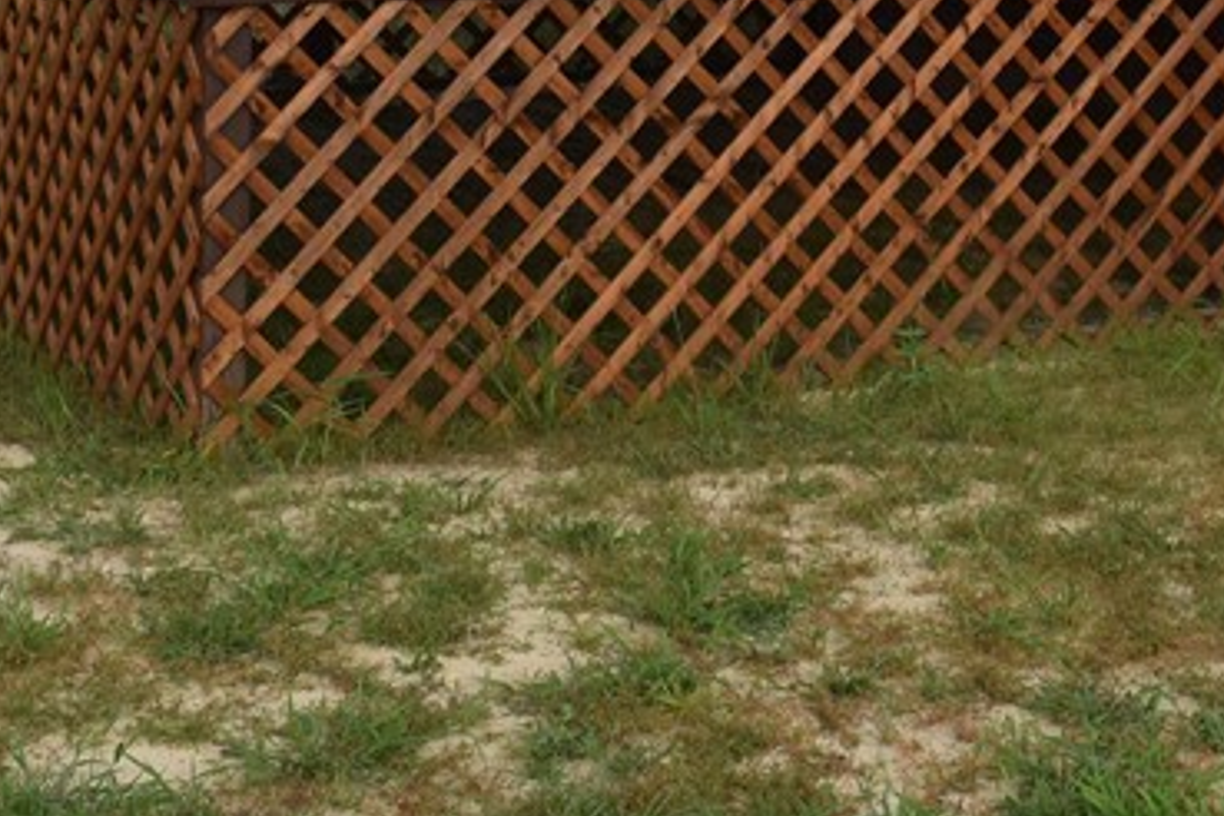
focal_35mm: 97
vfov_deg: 13.6
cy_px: -232
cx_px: 879
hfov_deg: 20.9
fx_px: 3298
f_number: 8
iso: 110
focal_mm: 22
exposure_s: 1/250
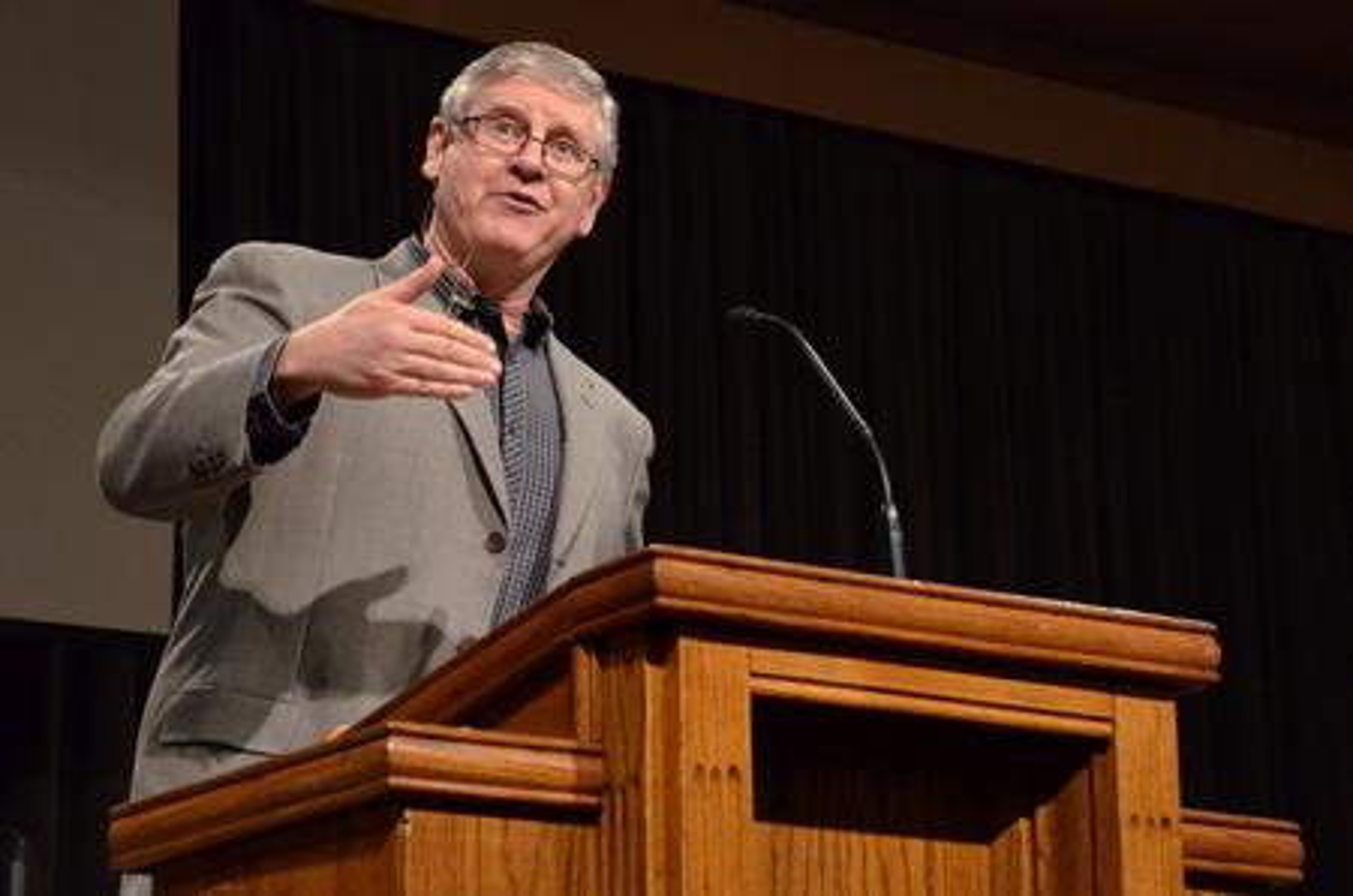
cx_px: 676
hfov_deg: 26.0
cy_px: 448
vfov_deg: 17.4
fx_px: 2925
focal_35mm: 78
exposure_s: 1/320
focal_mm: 52
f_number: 6.3
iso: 2500
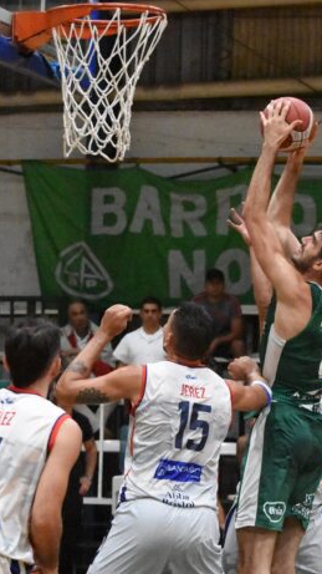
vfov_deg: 13.0
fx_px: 2522
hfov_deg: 7.3
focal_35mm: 166
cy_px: 286
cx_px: 190
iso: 20000
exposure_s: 1/1250
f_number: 5
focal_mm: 70
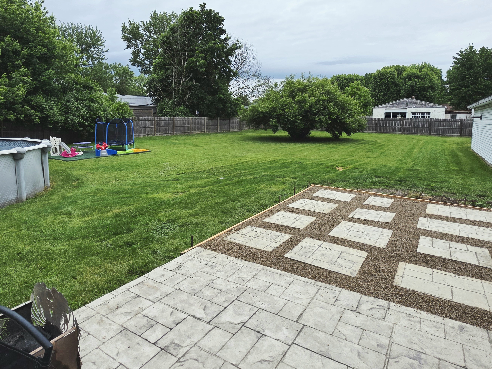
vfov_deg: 65.2
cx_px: 223
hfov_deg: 81.5
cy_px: 144
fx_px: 284
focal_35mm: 20
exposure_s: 1/476
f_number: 1.9
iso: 40
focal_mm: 2.2
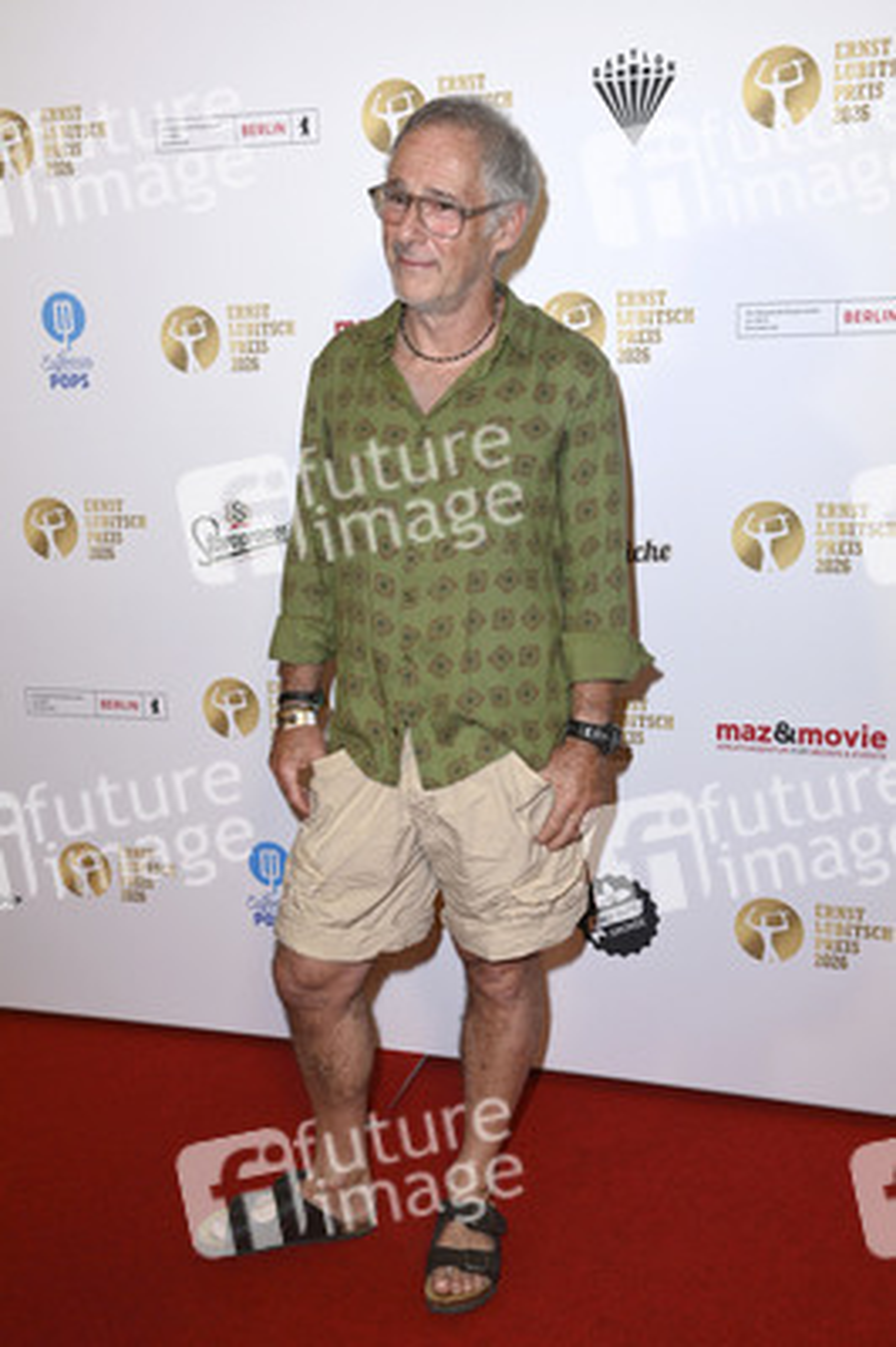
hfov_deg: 33.3
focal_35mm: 40
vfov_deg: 48.5
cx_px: 448
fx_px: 1496
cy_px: 674
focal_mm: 40
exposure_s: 1/200
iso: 640
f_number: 5.6
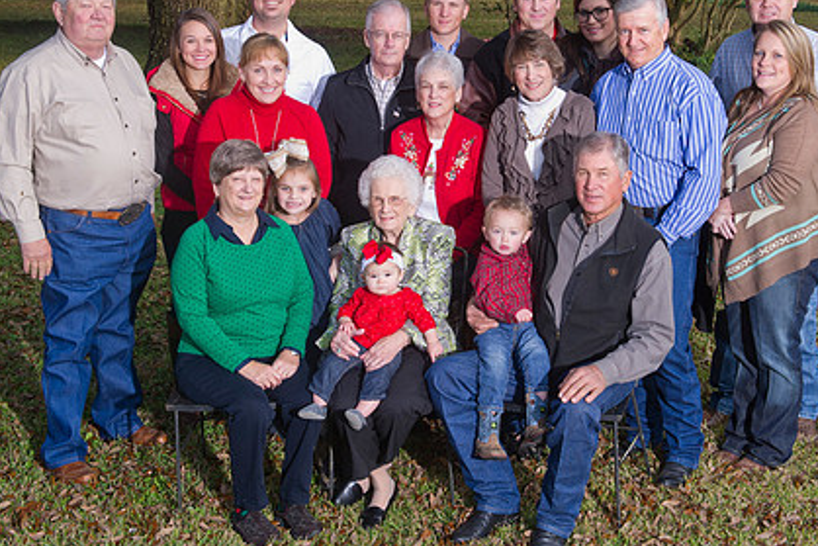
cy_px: 198
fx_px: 1386
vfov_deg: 22.2
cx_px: 466
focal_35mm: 61
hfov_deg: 32.8
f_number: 8
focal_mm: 44
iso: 1000
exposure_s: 1/200
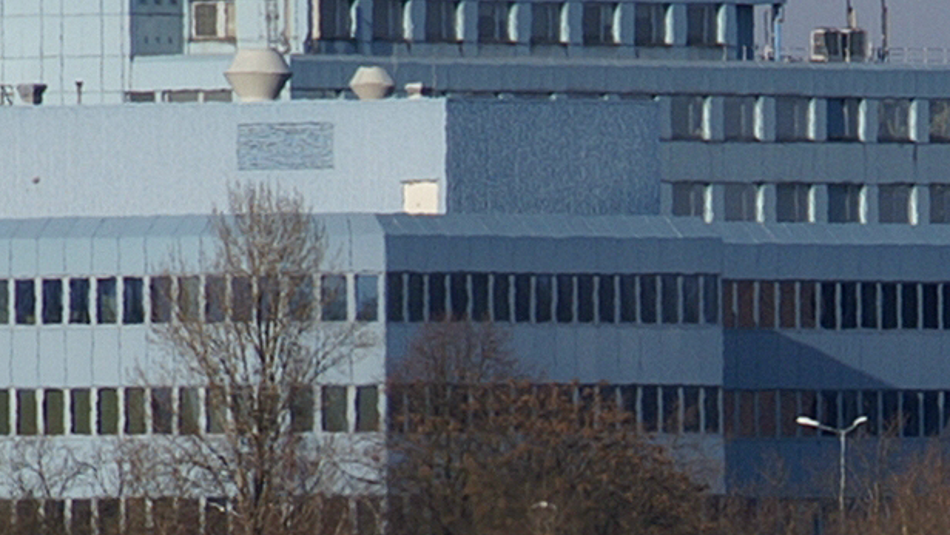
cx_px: 919
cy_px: 675
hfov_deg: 1.3
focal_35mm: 1609
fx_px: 40545
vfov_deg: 0.8
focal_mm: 210
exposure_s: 1/250
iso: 100
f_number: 11
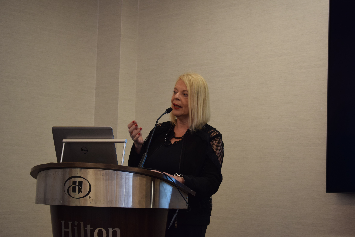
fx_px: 814
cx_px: 178
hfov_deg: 24.6
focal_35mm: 82
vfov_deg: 16.6
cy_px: 118
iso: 800
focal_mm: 55
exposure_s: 1/60
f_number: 5.6
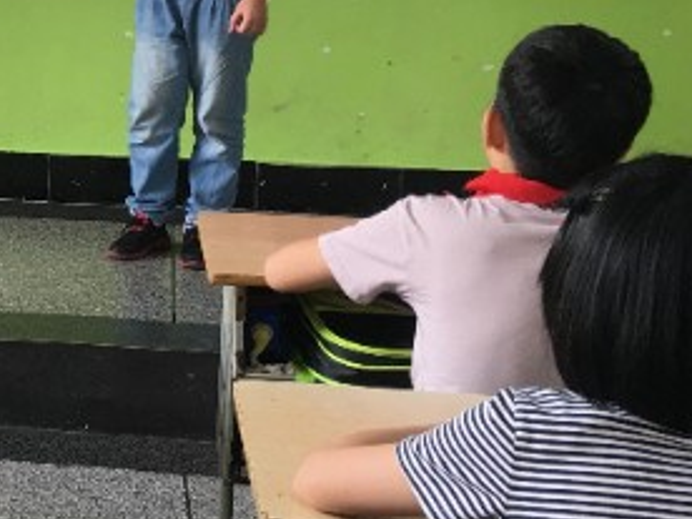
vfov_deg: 17.5
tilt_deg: -10.2
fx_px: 1679
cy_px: 143
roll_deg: -0.2
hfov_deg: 21.0
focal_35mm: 84
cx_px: -231
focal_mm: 4.15
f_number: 2.2
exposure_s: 1/33
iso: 25
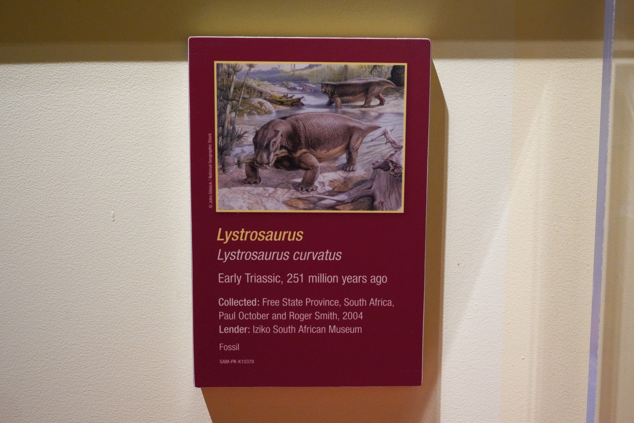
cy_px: 215
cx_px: 317
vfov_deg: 28.7
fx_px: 828
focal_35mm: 47
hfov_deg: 41.9
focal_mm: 46
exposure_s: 1/100
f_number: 13
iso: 6400
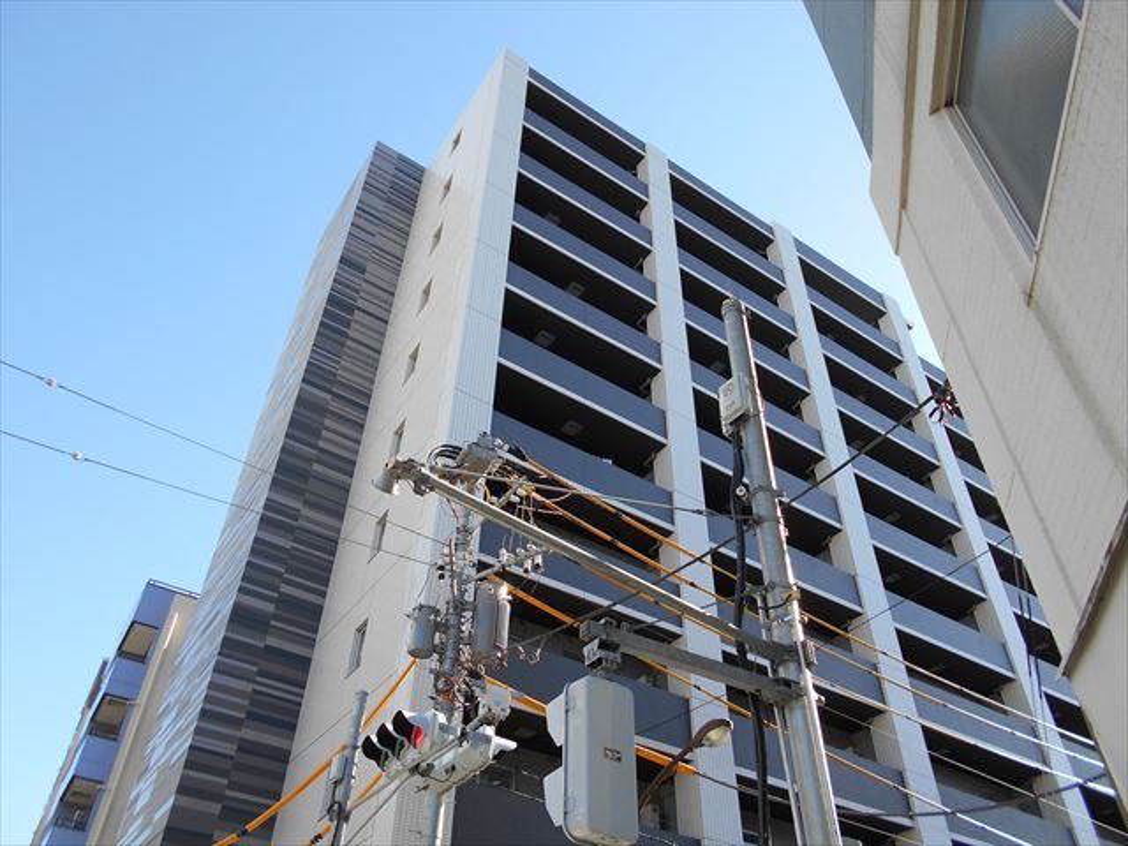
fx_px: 847
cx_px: 564
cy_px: 423
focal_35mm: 26
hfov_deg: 67.3
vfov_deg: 53.1
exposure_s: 1/320
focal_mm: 4.6
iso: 80
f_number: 3.2
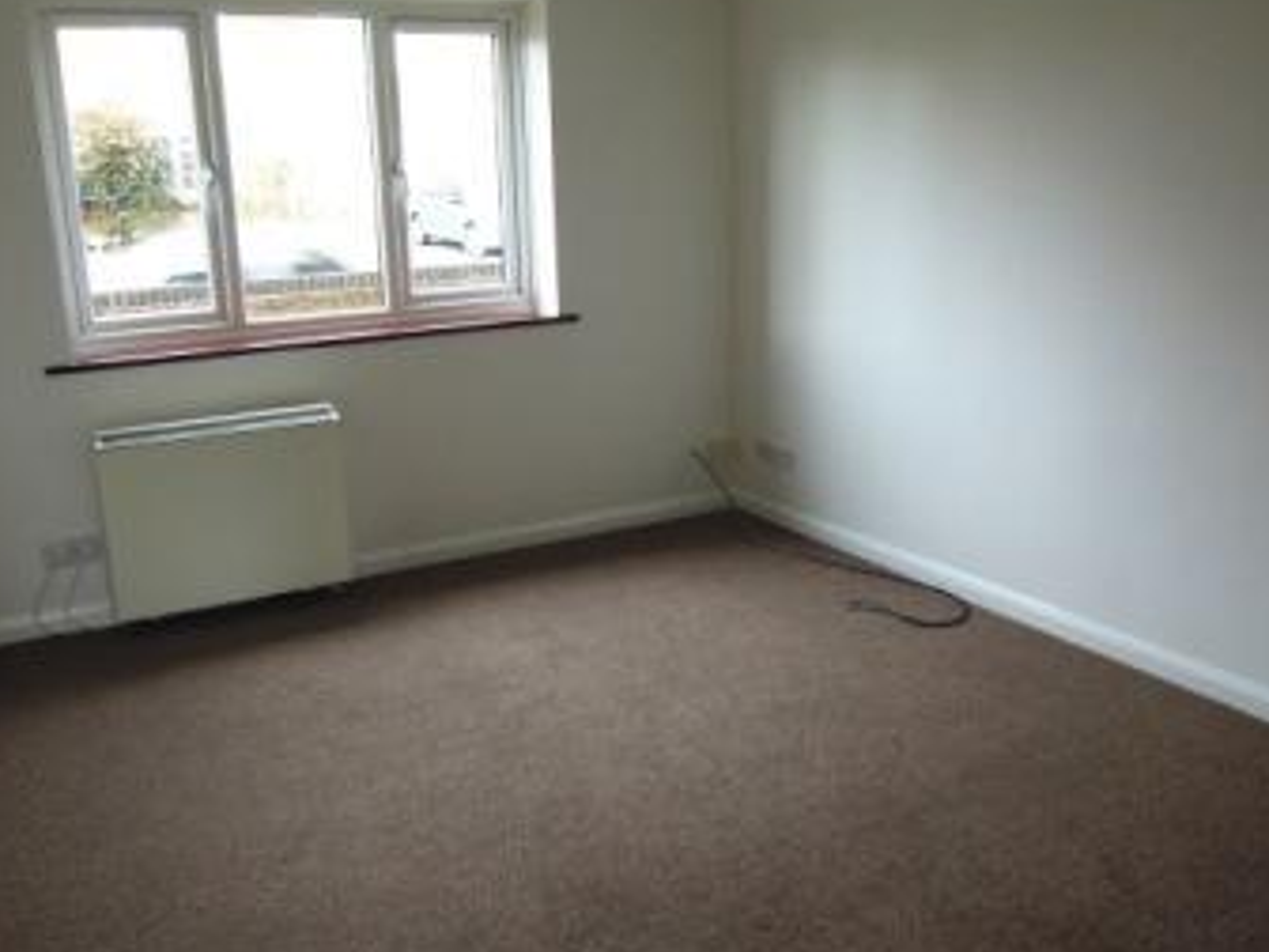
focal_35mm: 32
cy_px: 457
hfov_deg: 56.7
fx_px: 1173
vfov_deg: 44.2
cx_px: 559
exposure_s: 1/30
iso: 220
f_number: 2.8
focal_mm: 4.3
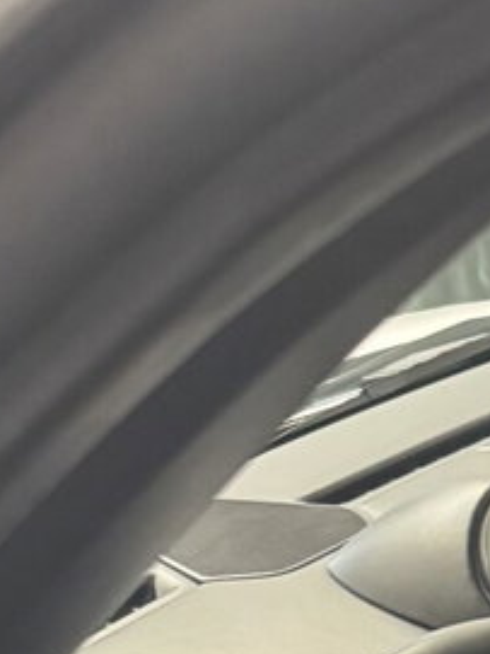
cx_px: 1093
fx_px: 2286
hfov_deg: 10.8
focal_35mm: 121
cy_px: 1637
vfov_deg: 12.3
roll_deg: +10.1
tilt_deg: -40.4
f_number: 1.78
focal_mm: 6.76
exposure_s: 1/38
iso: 1000
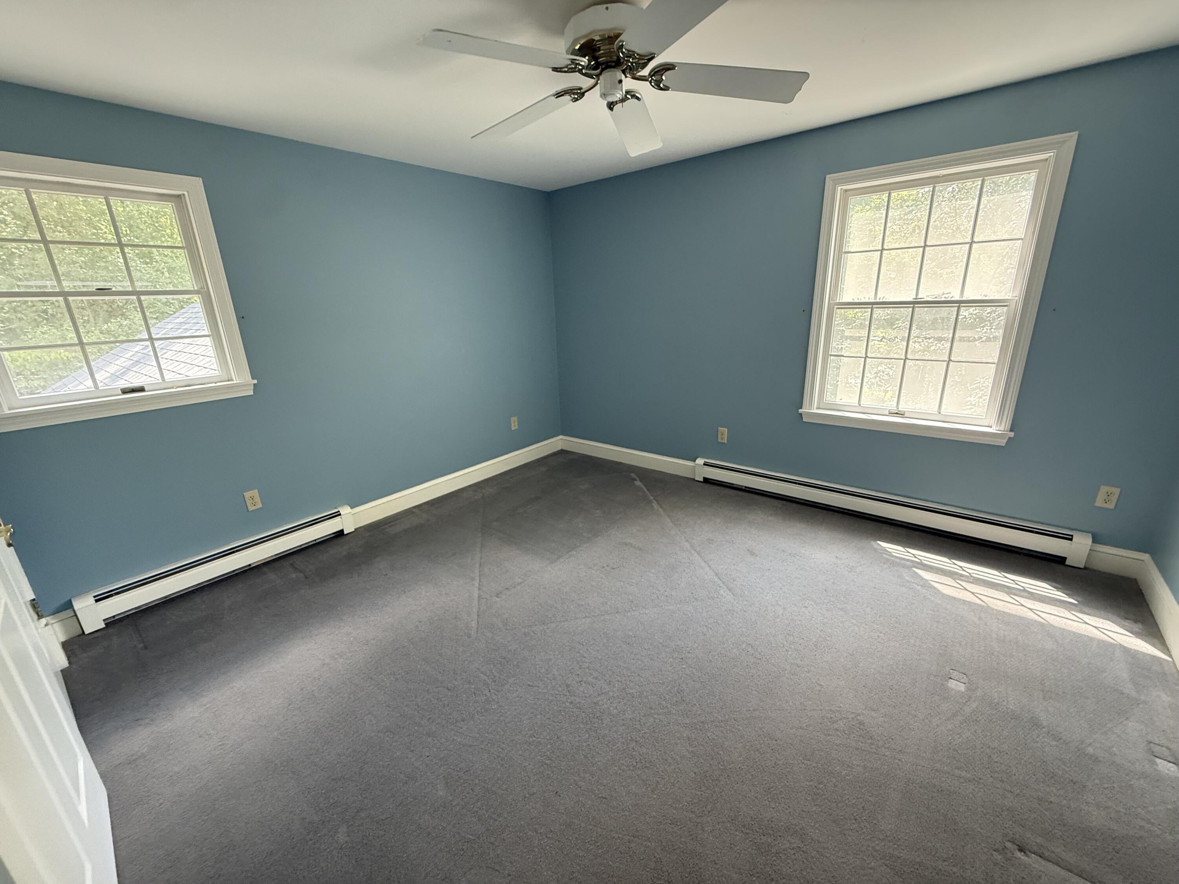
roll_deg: +2.3
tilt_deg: -16.2
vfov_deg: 85.7
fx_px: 477
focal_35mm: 14
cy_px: 442
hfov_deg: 102.1
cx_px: 590
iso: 400
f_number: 2.2
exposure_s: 1/82
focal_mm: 2.22
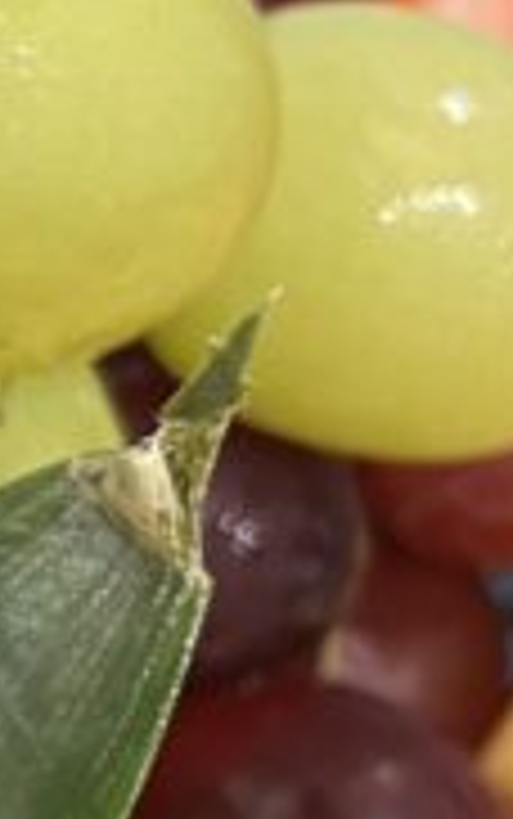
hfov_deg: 8.0
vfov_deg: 13.0
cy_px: 1076
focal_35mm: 155
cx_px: -612
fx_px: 3462
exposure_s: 1/60
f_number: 1.6
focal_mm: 5.1
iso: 80
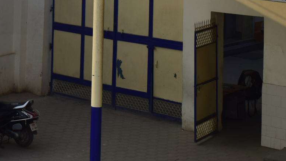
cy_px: -193
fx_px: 963
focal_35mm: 127
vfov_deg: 8.8
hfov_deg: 16.5
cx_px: -11
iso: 100
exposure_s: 1/320
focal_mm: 21
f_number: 6.3
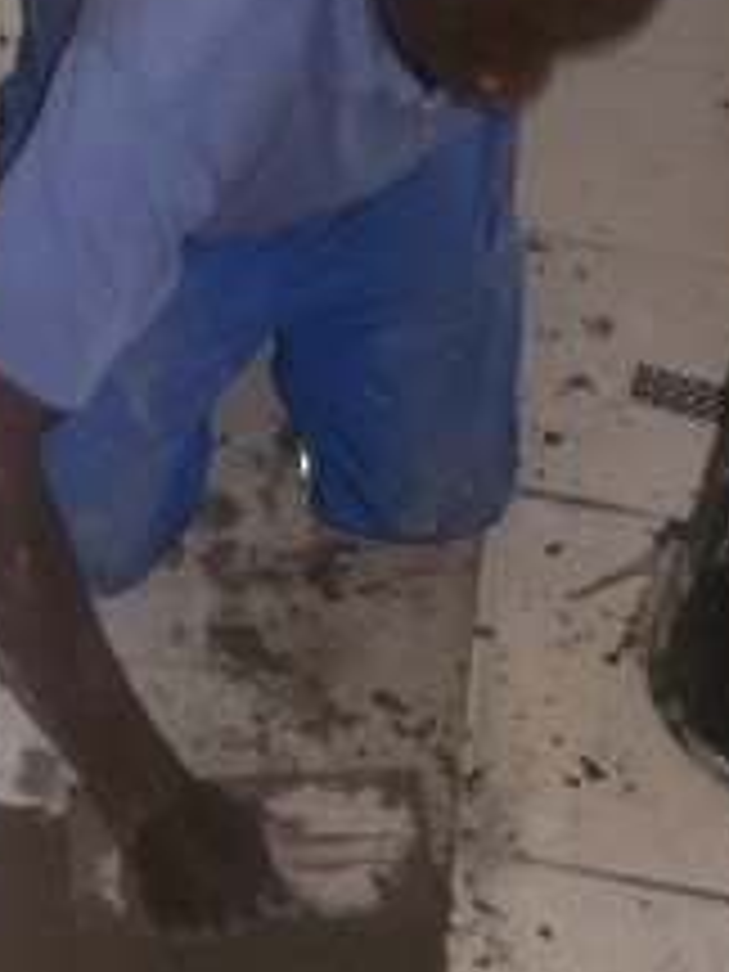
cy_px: 430
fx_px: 1685
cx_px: 184
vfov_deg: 32.2
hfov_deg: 24.2
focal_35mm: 60
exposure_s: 1/30
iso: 80
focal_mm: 4.1
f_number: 3.3
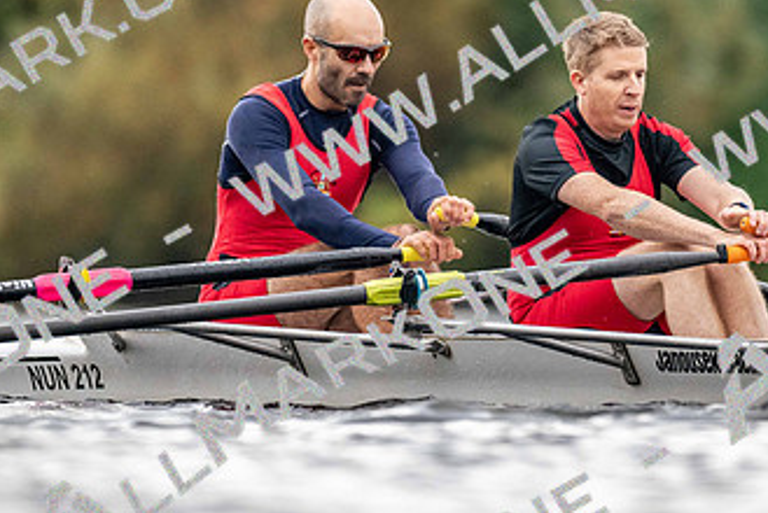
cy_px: 223
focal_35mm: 1057
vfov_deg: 1.3
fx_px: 22569
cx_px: 518
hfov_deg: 1.9
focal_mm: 600
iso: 2800
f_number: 4
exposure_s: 1/2500
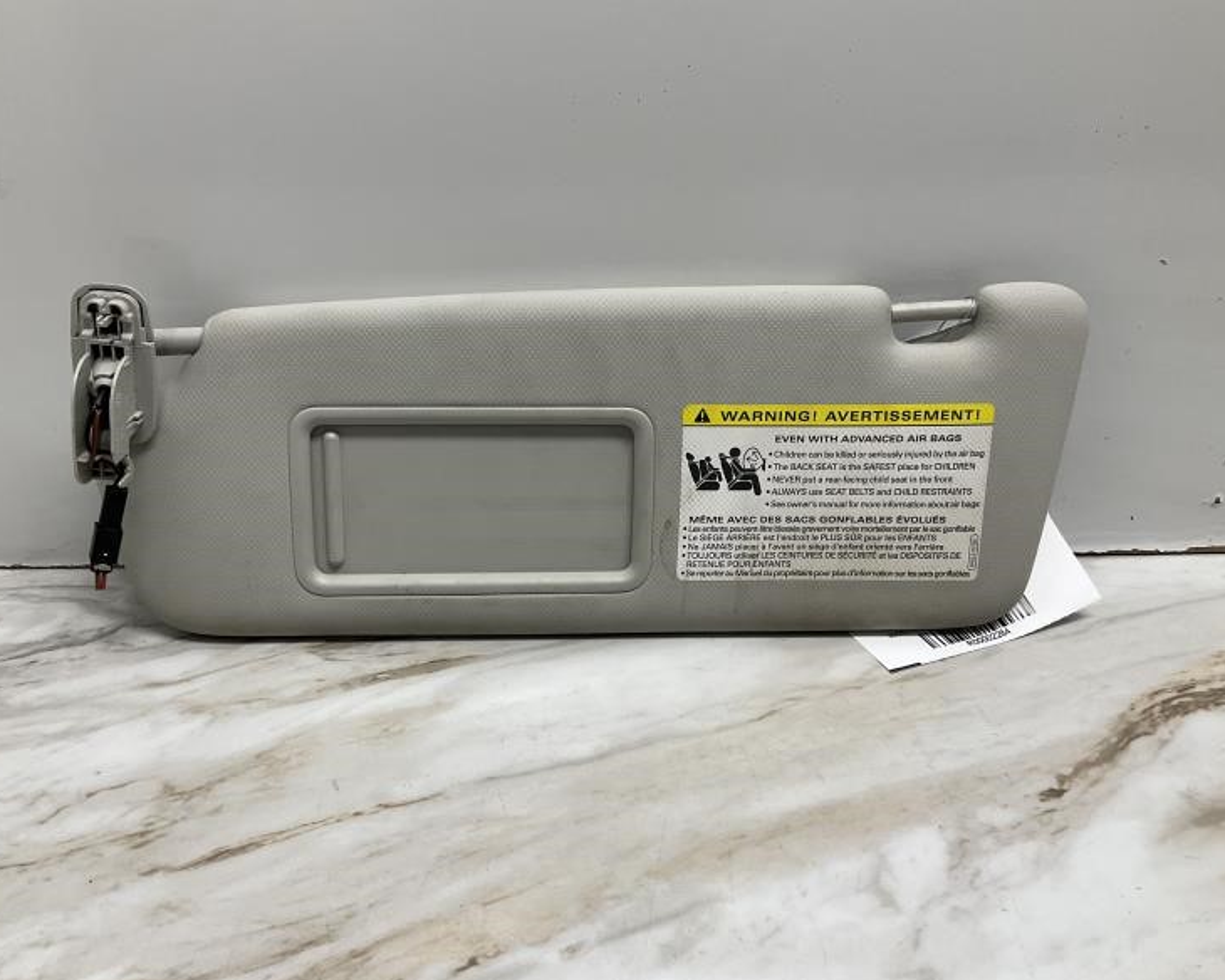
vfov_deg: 47.1
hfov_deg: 57.1
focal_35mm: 31
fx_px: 1124
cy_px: 502
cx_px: 567
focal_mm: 3
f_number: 1.8
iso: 25
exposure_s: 1/586
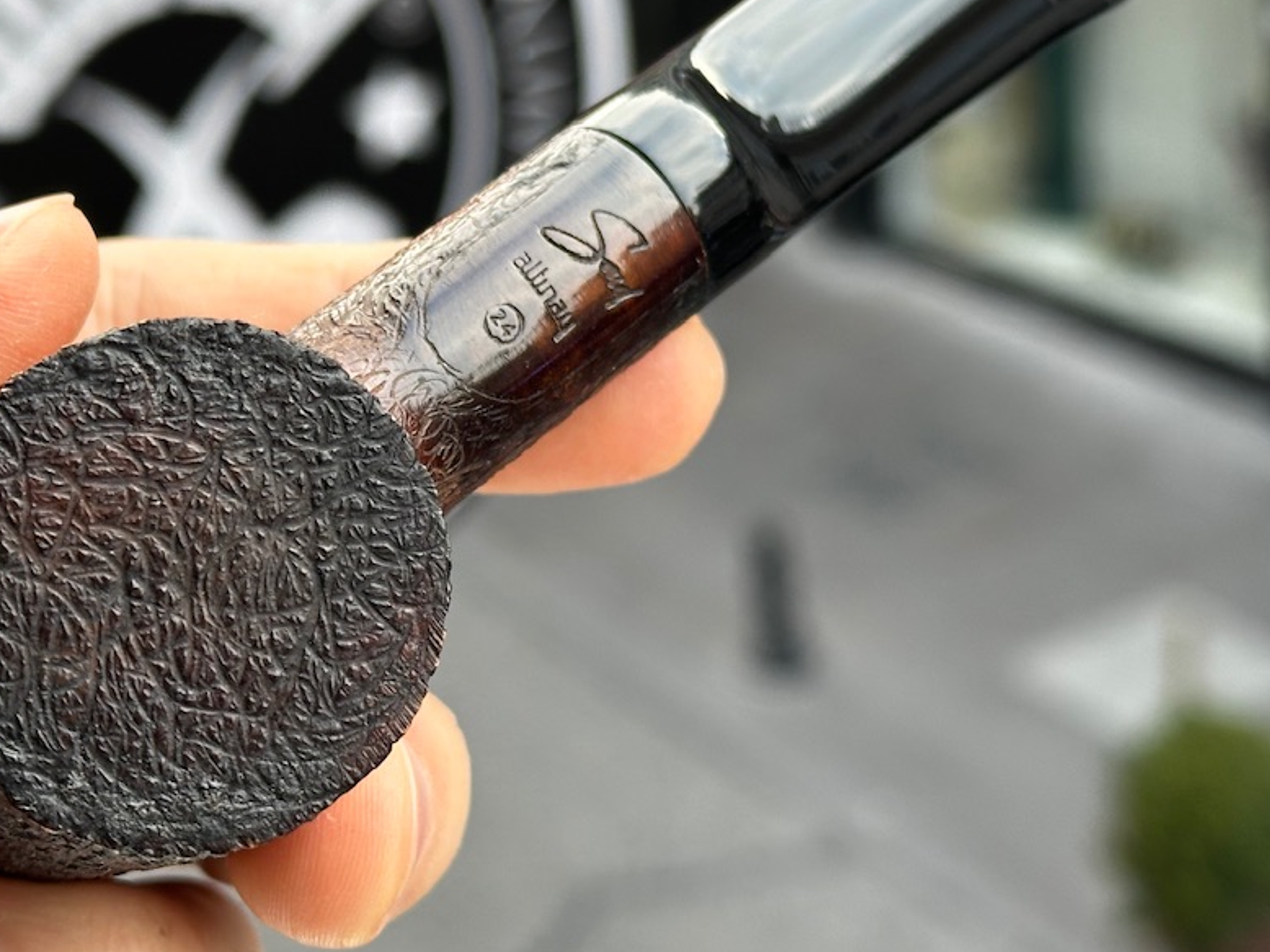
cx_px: 501
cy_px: 315
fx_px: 2897
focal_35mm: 79
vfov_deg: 18.6
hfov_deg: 24.7
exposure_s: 1/121
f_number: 1.78
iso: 80
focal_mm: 6.86
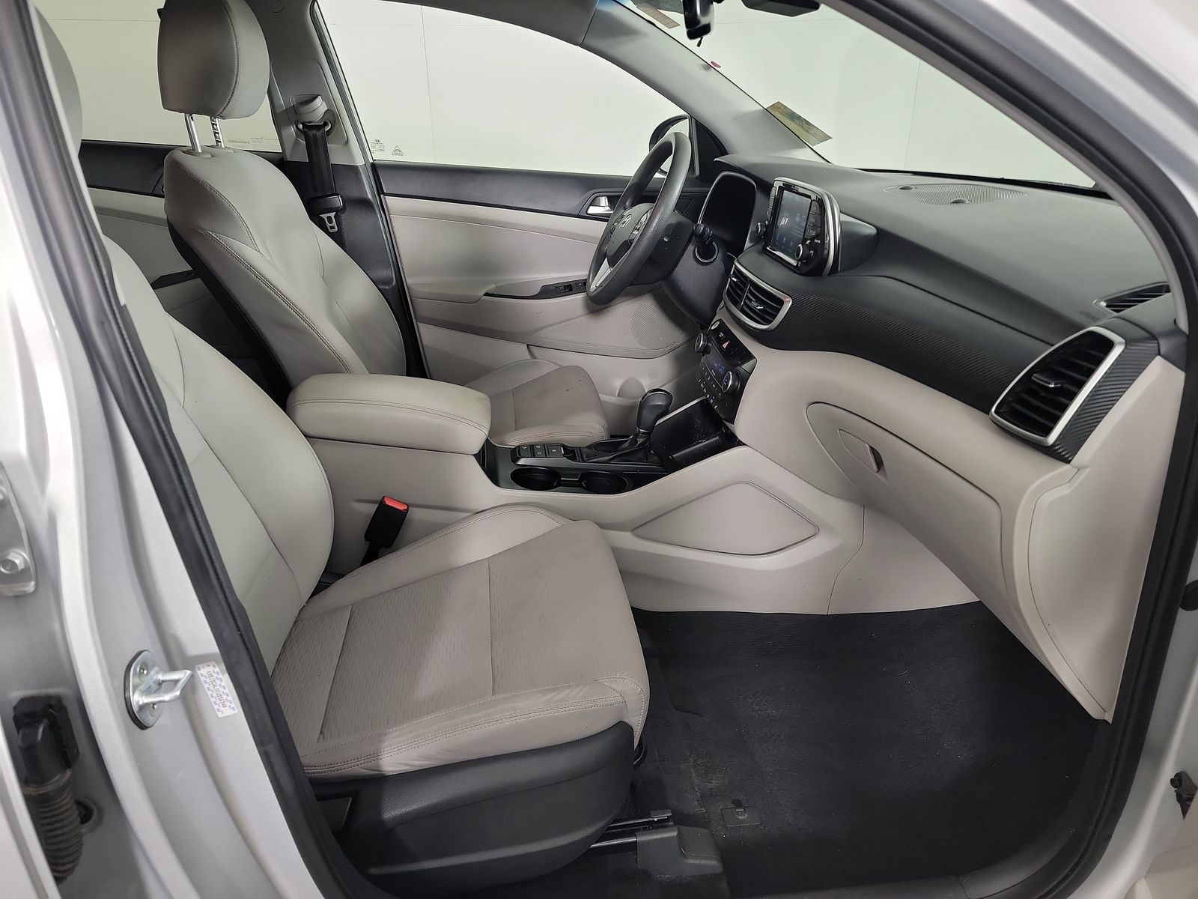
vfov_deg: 56.8
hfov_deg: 71.6
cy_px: 450
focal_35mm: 24
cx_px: 599
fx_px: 831
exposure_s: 1/59
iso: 257
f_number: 1.8
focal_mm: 6.7
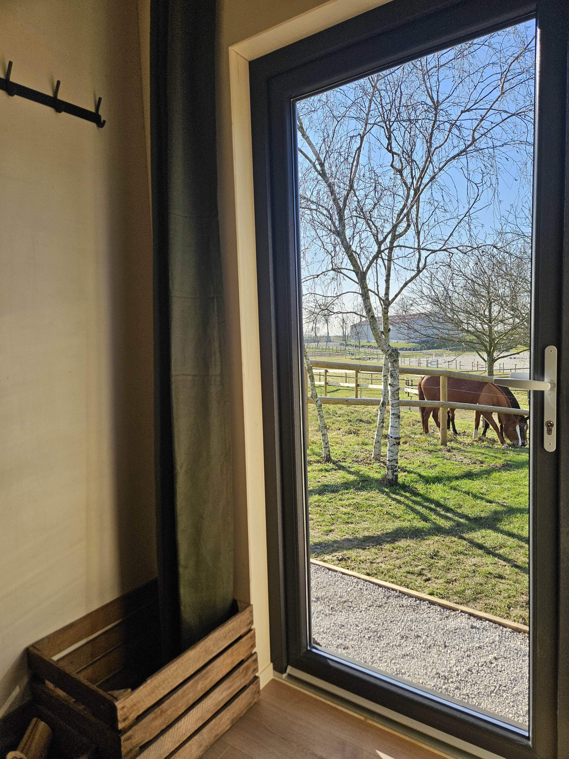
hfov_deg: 58.9
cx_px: 284
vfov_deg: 73.9
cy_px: 380
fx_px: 504
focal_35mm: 23
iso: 50
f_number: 1.8
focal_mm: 5.4
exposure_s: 1/1022
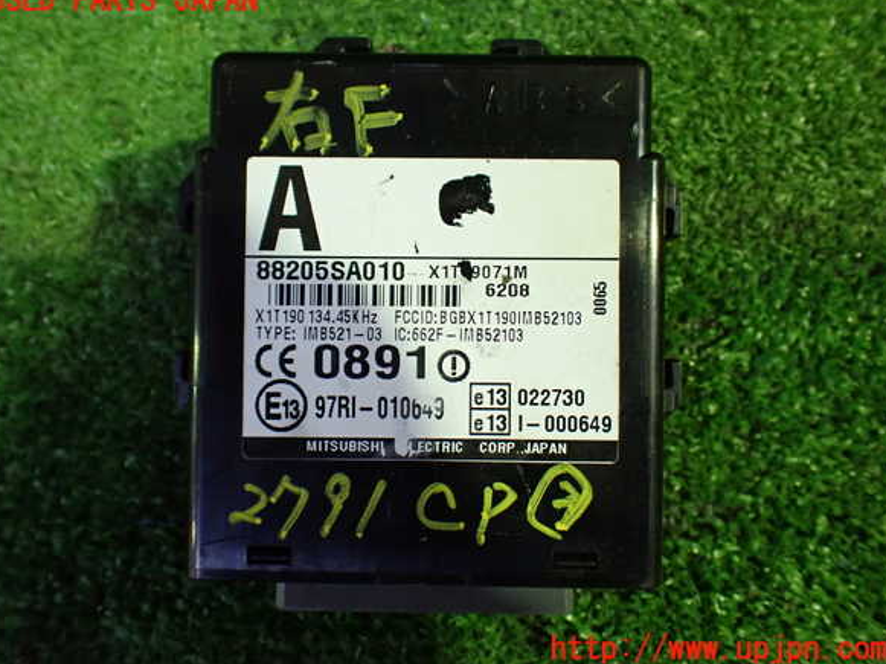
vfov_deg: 45.4
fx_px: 793
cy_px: 325
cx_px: 438
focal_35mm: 31
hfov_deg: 58.4
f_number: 2.3
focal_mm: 5.4
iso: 800
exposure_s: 1/60
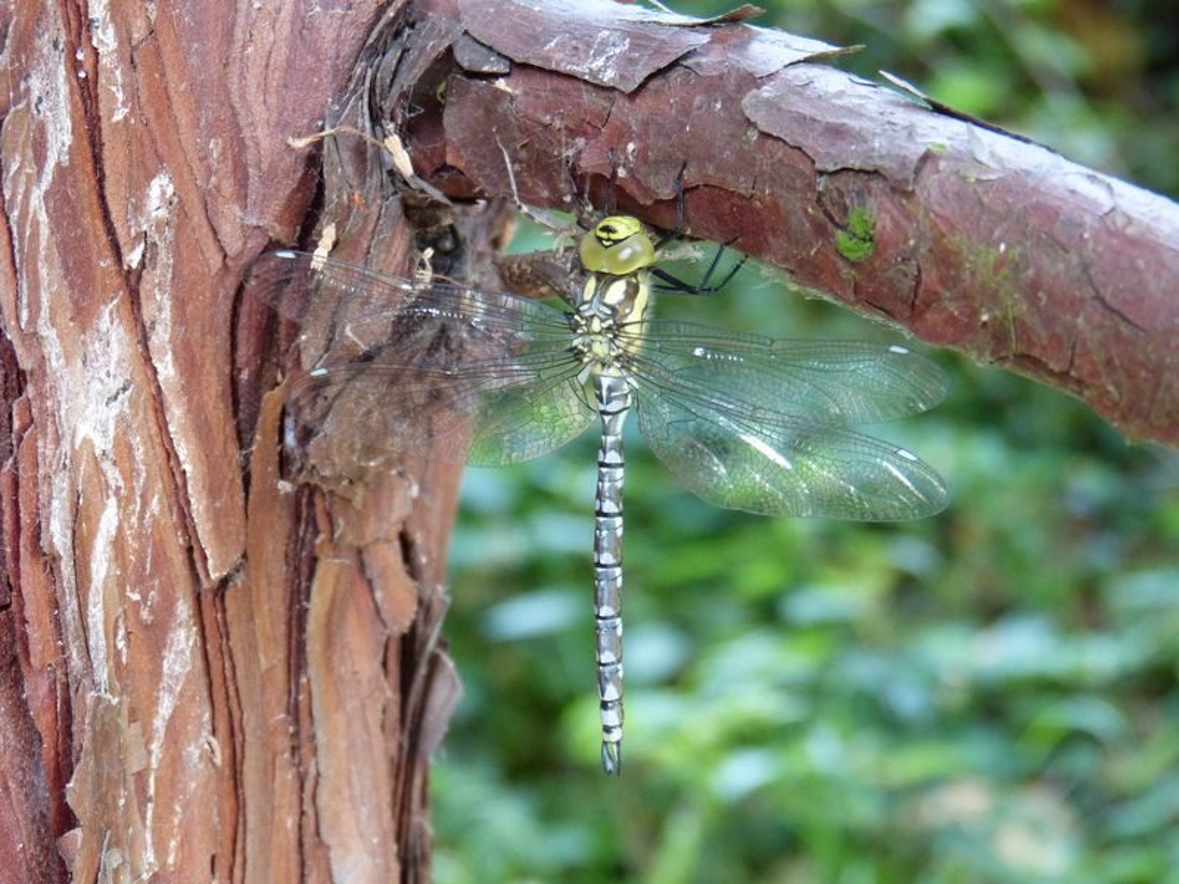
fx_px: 3951
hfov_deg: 17.0
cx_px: 590
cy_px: 442
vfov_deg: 12.8
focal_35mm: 116
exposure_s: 1/40
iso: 400
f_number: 3.5
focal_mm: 20.8
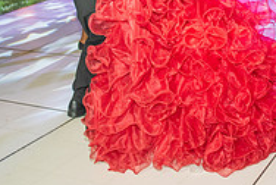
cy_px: -65
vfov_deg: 17.2
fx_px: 568
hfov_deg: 26.6
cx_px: 232
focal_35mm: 74
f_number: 3.2
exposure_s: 1/100
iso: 1600
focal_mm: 24
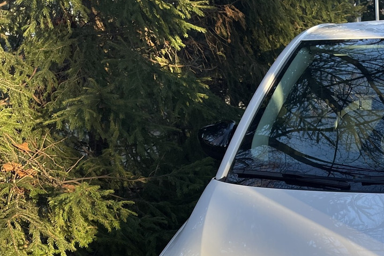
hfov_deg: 30.8
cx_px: 422
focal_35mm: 58
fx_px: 619
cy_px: 290
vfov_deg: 22.0
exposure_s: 1/474
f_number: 1.6
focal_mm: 5.1
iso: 32
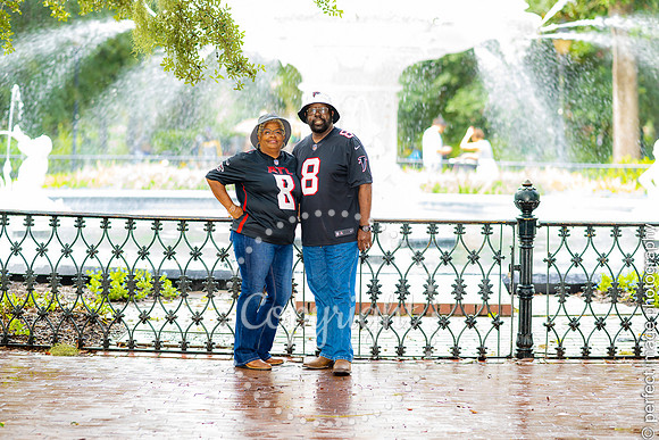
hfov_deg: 18.9
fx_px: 1985
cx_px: 330
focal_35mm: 108
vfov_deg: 12.6
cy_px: 220
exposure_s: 1/160
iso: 250
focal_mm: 105
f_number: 2.2
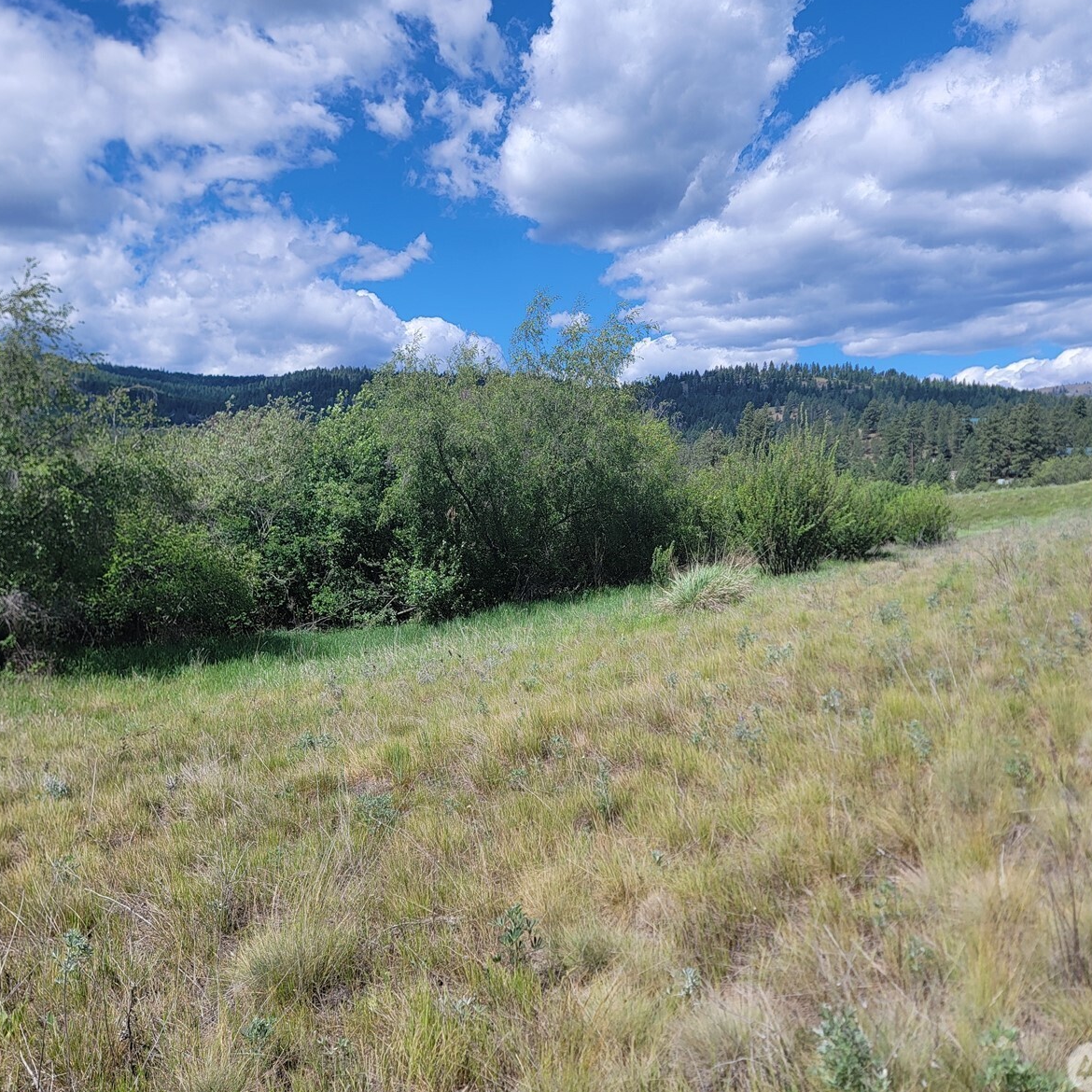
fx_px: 1035
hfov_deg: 55.6
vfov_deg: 55.6
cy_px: 545
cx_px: 563
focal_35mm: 29
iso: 16
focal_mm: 6.7
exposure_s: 1/1222
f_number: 1.8
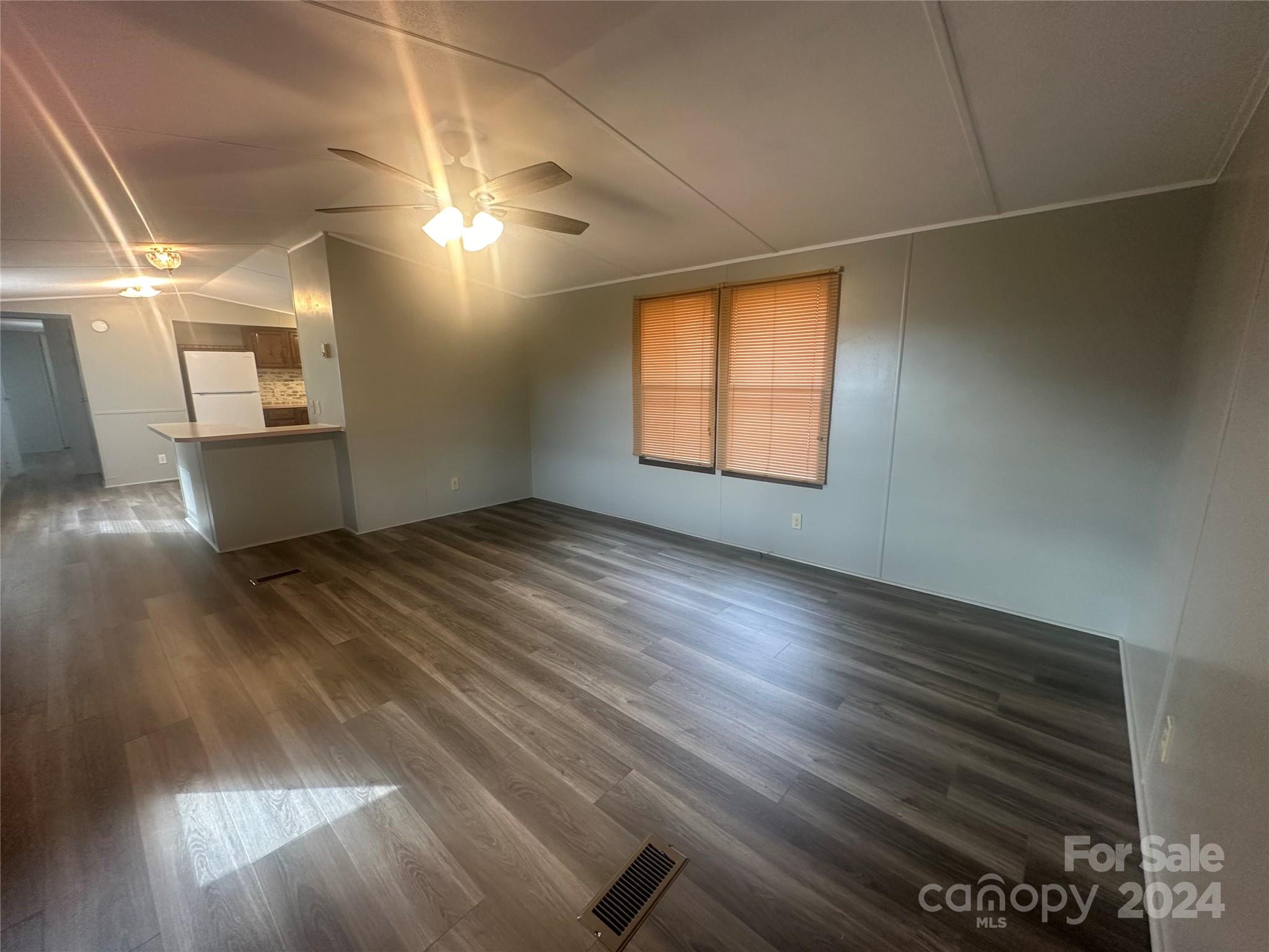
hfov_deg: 102.1
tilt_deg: -11.4
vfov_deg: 85.7
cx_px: 634
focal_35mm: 14
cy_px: 476
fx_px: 513
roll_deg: +0.1
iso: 160
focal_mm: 2.22
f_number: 2.2
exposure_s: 1/60
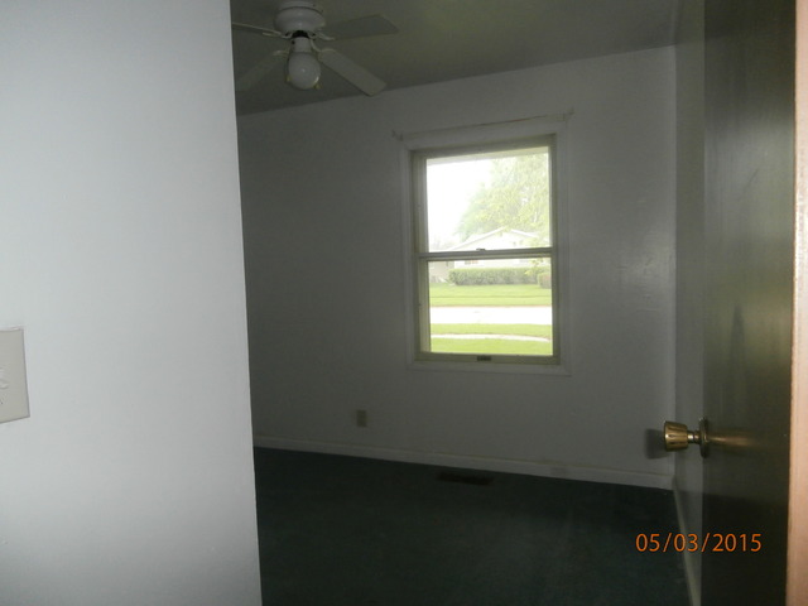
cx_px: 404
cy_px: 303
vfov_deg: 56.8
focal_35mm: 24
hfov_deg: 71.6
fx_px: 560
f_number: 3
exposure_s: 1/30
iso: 200
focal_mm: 4.2
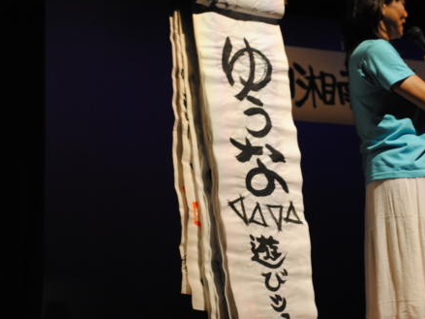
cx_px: 222
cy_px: 158
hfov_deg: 24.7
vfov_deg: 18.7
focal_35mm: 79
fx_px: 970
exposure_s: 1/15
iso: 800
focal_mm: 48
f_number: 5.3
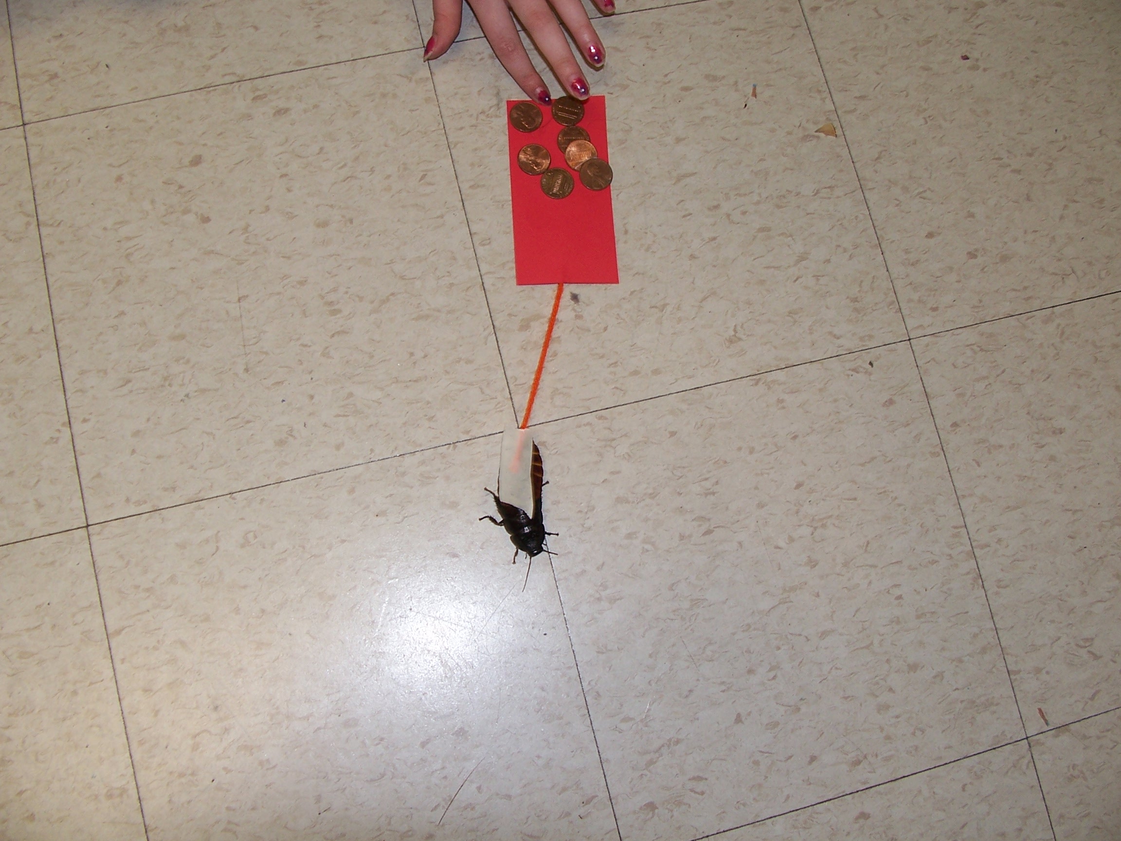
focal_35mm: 35
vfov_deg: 40.7
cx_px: 560
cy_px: 420
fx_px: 1133
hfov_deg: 52.6
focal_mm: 6
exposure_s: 1/60
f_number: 2.8
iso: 80
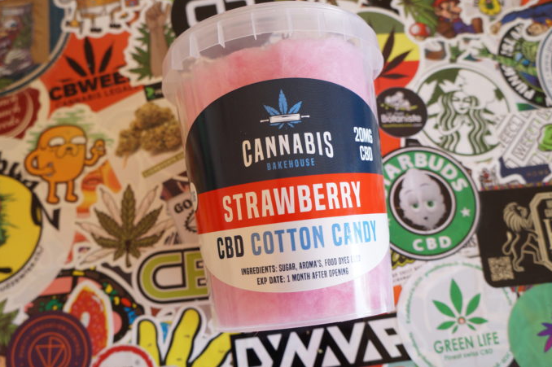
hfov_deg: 55.8
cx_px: 272
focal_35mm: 34
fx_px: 521
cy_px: 183
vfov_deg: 38.8
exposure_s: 1/160
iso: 400
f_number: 5
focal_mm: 20
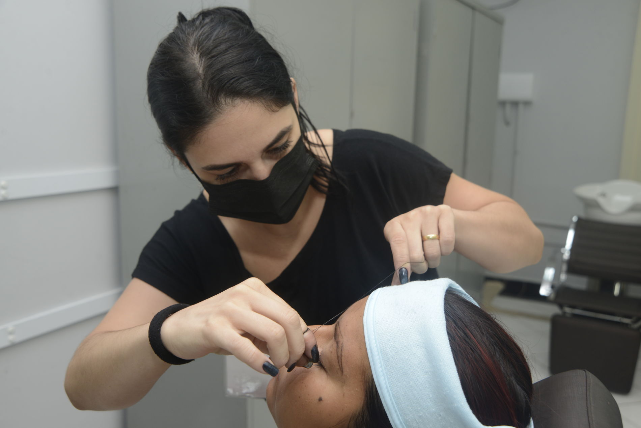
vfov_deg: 37.9
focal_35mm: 35
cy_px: 214
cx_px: 320
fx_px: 623
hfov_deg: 54.4
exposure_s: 1/100
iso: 500
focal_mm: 35
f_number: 7.1
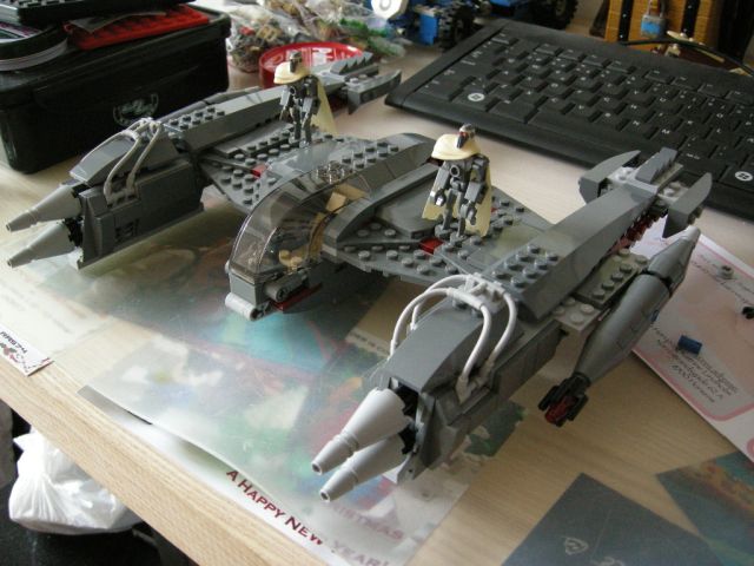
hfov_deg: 51.4
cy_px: 283
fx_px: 784
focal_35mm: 36
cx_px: 377
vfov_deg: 39.7
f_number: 2.7
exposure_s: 1/64
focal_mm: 7.5
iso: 365
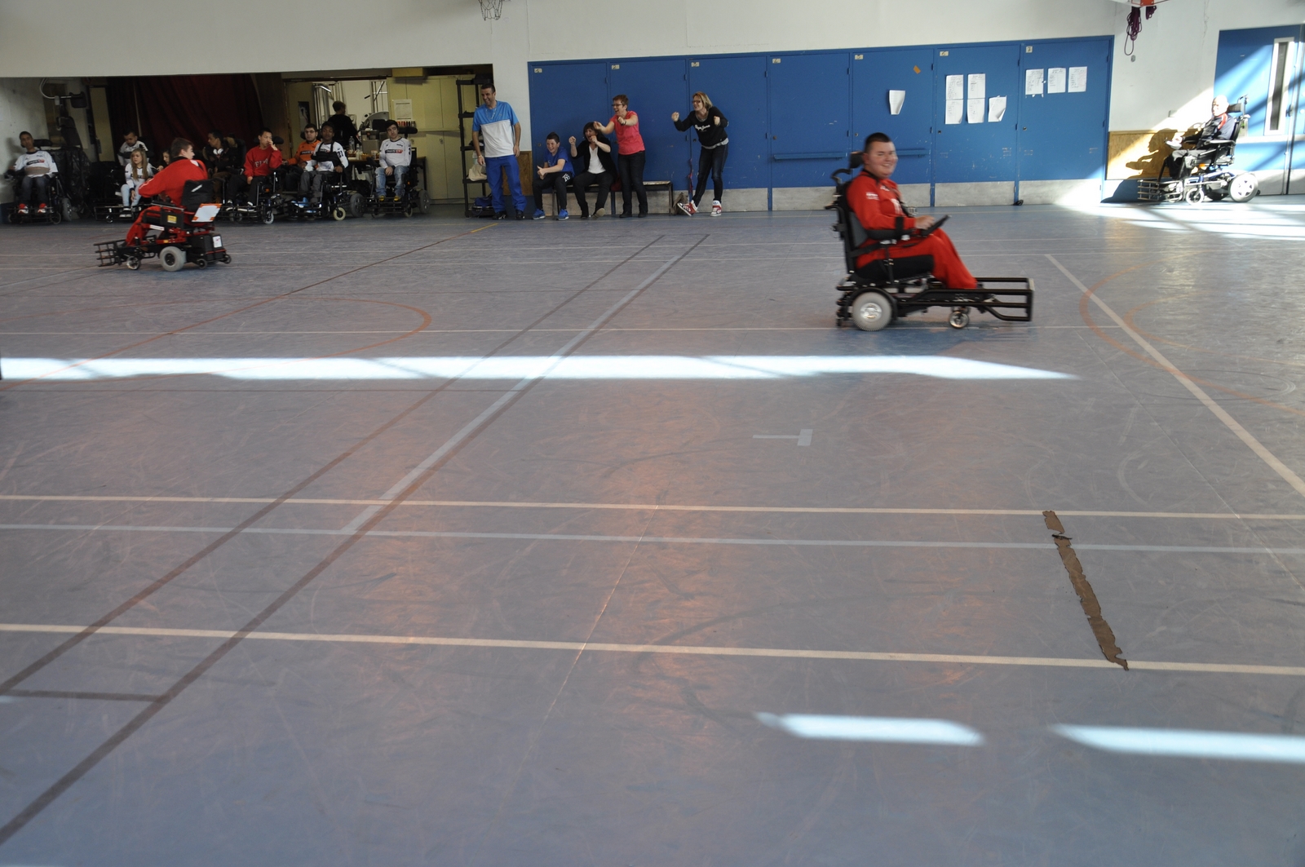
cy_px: 434
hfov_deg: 51.3
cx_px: 652
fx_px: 1358
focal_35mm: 38
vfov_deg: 35.4
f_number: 5
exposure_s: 1/100
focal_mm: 25
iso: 400
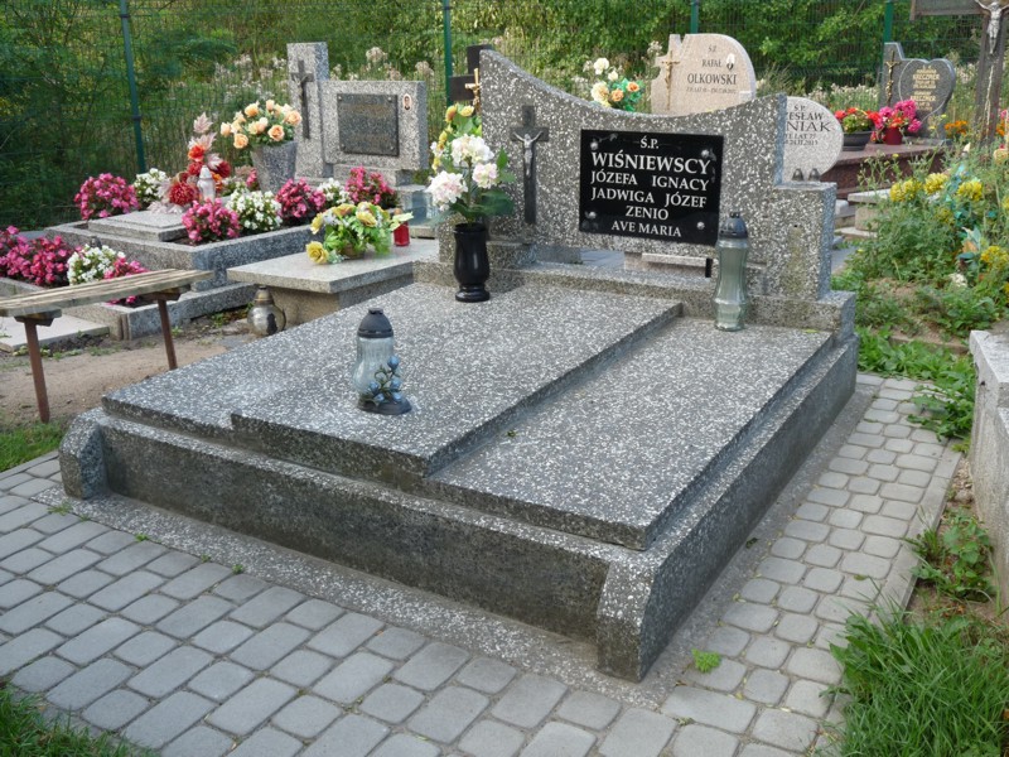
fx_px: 1020
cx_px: 504
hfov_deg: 52.6
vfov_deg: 40.7
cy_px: 378
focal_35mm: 35
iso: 100
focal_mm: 6.2
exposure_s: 1/125
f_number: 4
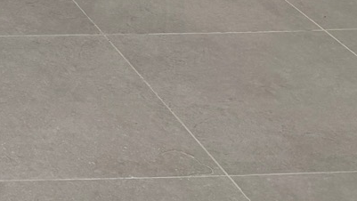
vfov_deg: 9.5
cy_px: -297
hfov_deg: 15.5
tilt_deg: -11.5
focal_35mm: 113
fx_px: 1070
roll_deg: +0.1
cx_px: -333
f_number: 1.6
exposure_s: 1/500
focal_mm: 5.96
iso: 64
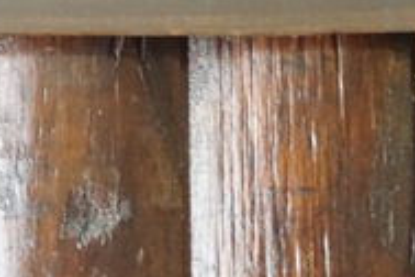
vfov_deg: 8.0
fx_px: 1972
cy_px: 23
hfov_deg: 12.0
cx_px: 160
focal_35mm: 171
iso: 3200
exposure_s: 1/50
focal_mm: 27
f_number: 4.5
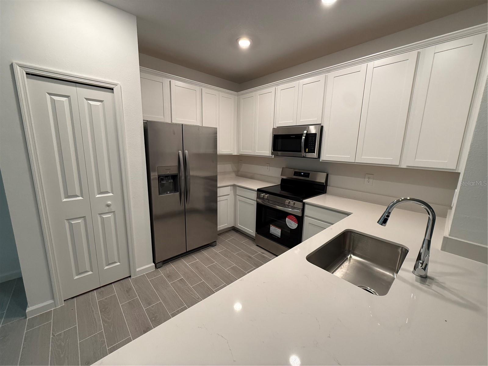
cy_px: 183
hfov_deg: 102.1
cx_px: 244
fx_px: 197
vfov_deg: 85.7
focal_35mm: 14
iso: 250
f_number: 2.2
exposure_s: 1/120
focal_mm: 2.22
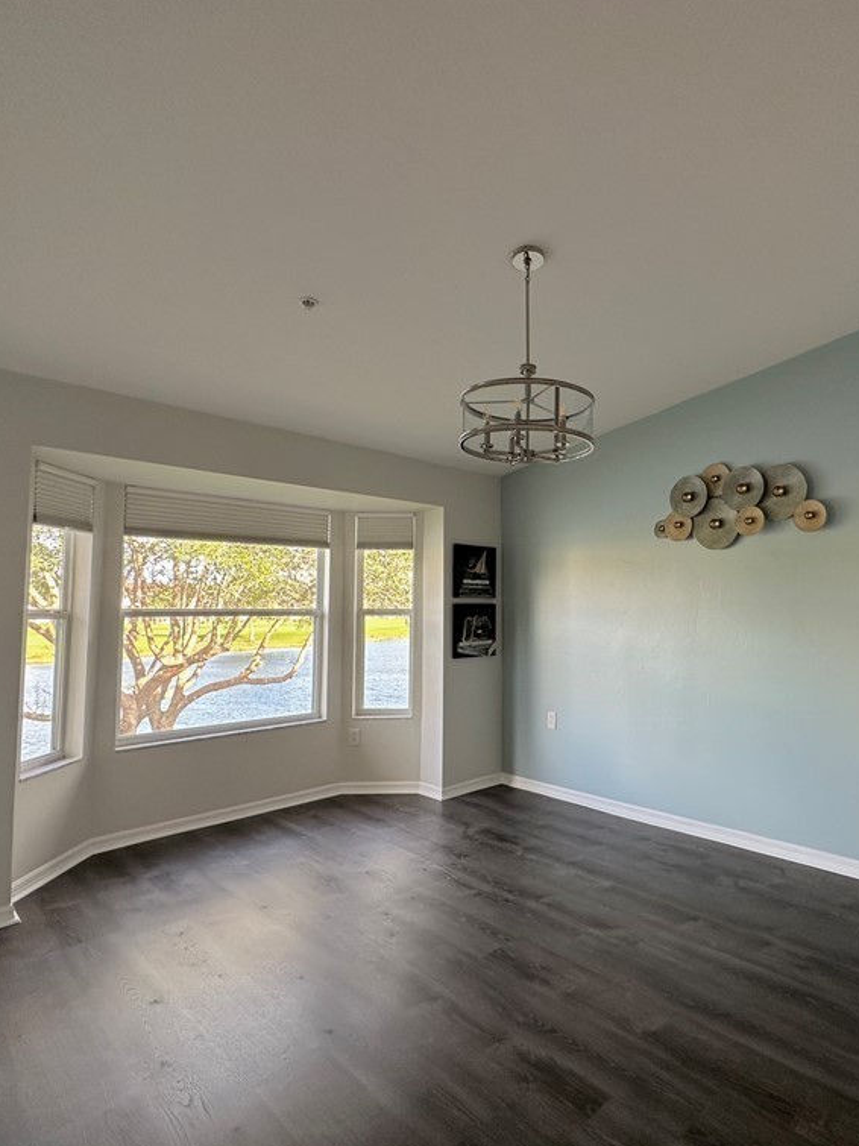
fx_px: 629
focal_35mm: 19
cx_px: 552
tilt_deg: +3.4
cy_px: 572
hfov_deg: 67.3
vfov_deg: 84.7
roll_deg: +0.2
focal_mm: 2.22
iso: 160
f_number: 2.2
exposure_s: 1/120
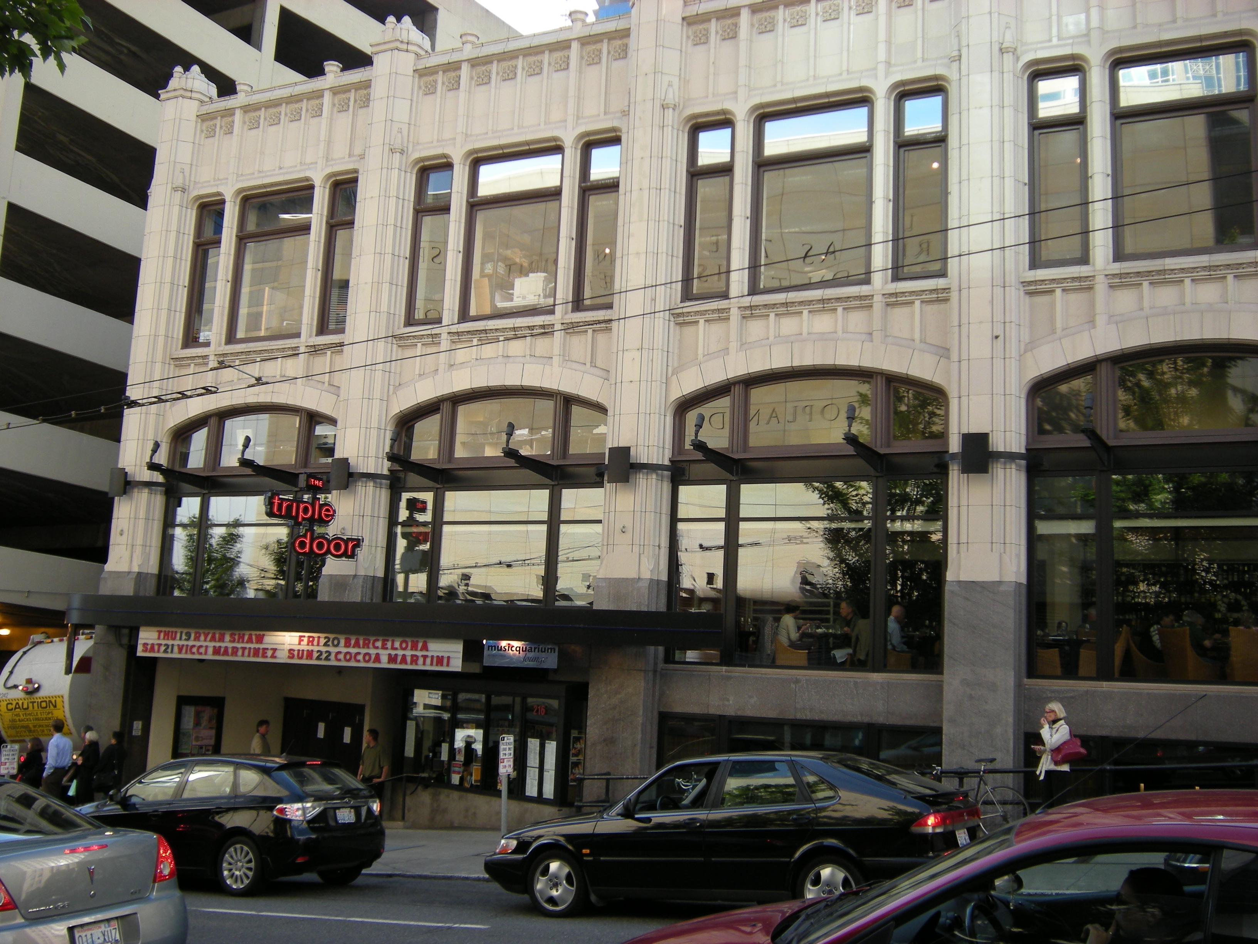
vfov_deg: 37.7
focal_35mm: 38
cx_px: 629
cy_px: 472
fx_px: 1381
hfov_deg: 49.0
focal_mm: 6.3
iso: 64
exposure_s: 1/210
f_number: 3.2
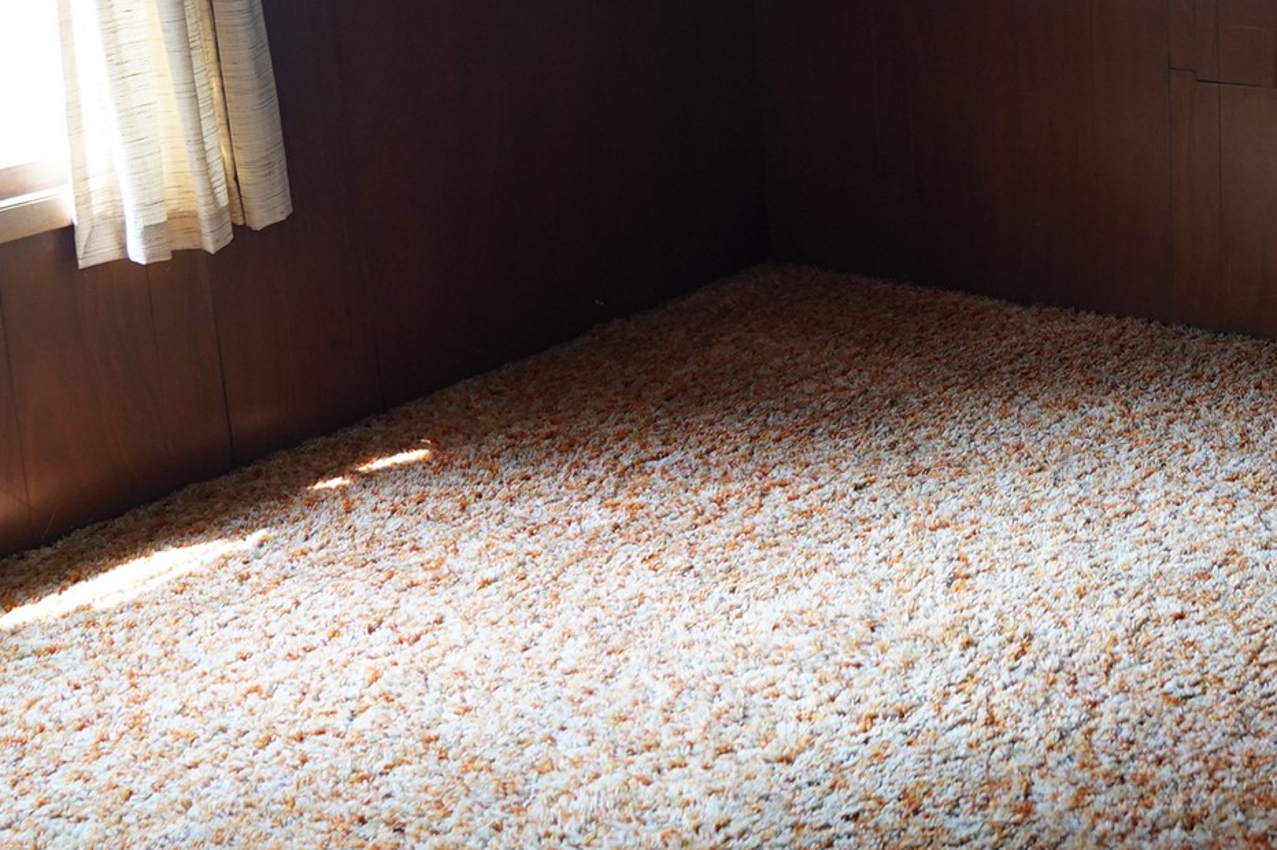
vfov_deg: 23.3
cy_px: 36
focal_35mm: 56
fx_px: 1985
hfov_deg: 32.9
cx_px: 1257
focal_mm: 24
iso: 2000
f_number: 2.8
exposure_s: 1/160
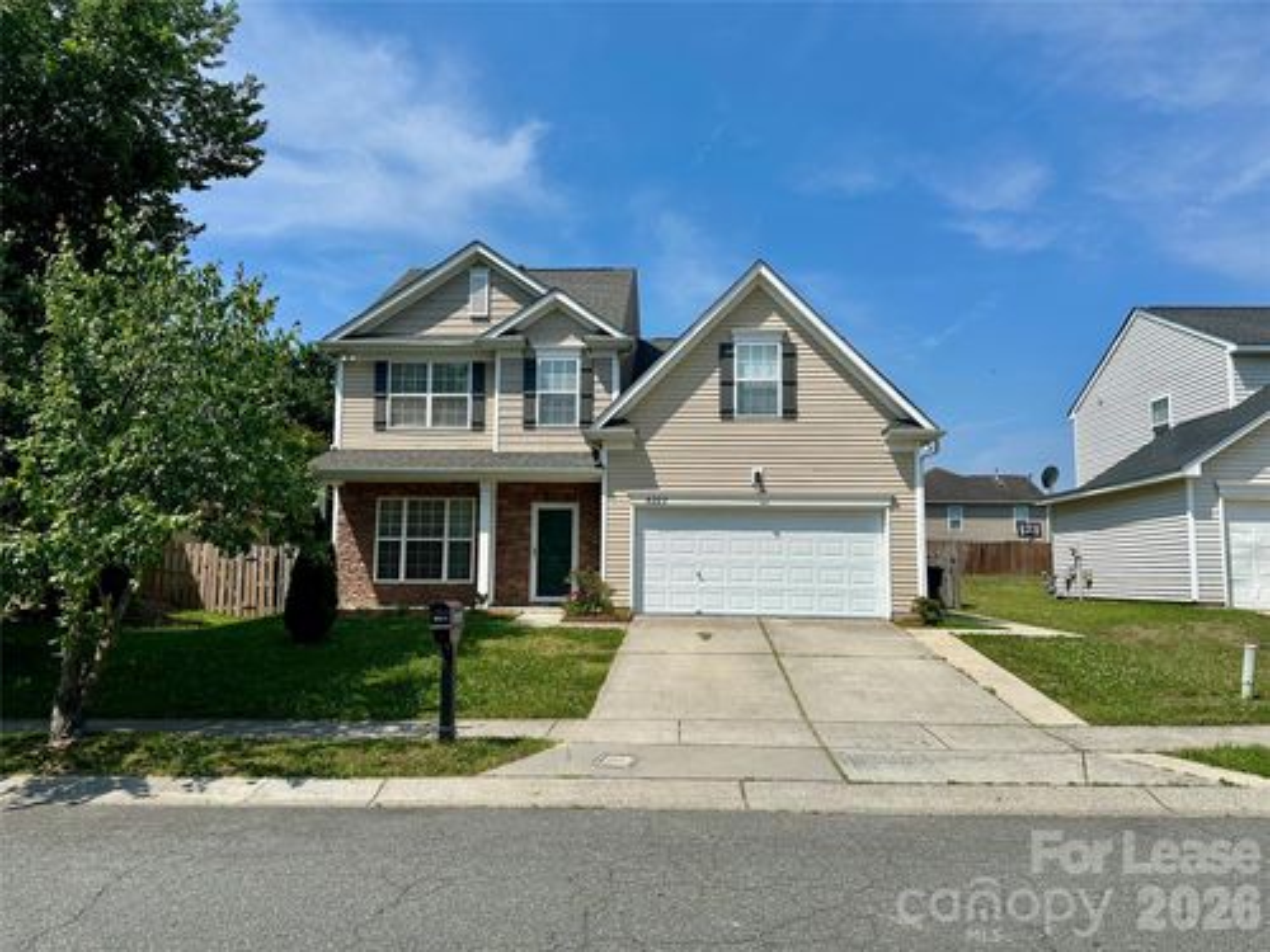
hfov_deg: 71.6
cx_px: 635
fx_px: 881
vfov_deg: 56.8
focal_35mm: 24
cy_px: 476
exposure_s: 1/7042
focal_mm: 6.86
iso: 80
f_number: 1.78
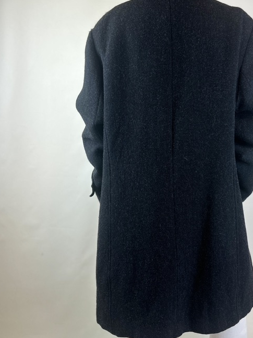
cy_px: 149
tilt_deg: -7.2
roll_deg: -2.0
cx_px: 185
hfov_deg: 36.9
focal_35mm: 38
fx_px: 370
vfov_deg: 48.9
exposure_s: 1/189
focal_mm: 6.86
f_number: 1.78
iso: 64
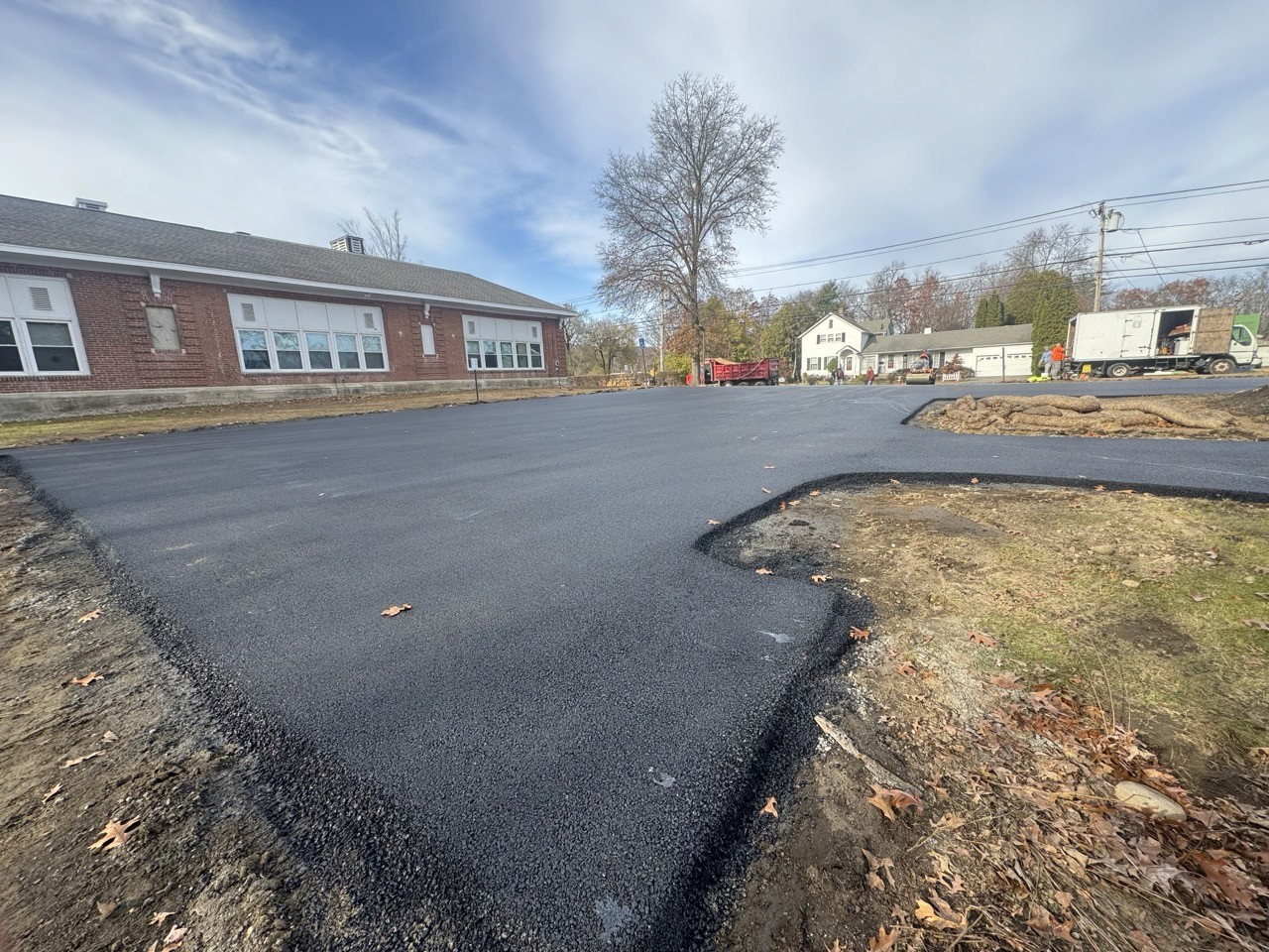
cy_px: 476
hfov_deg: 102.1
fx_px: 513
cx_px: 634
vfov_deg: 85.7
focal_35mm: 14
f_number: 2.2
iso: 40
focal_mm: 2.22
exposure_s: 1/375
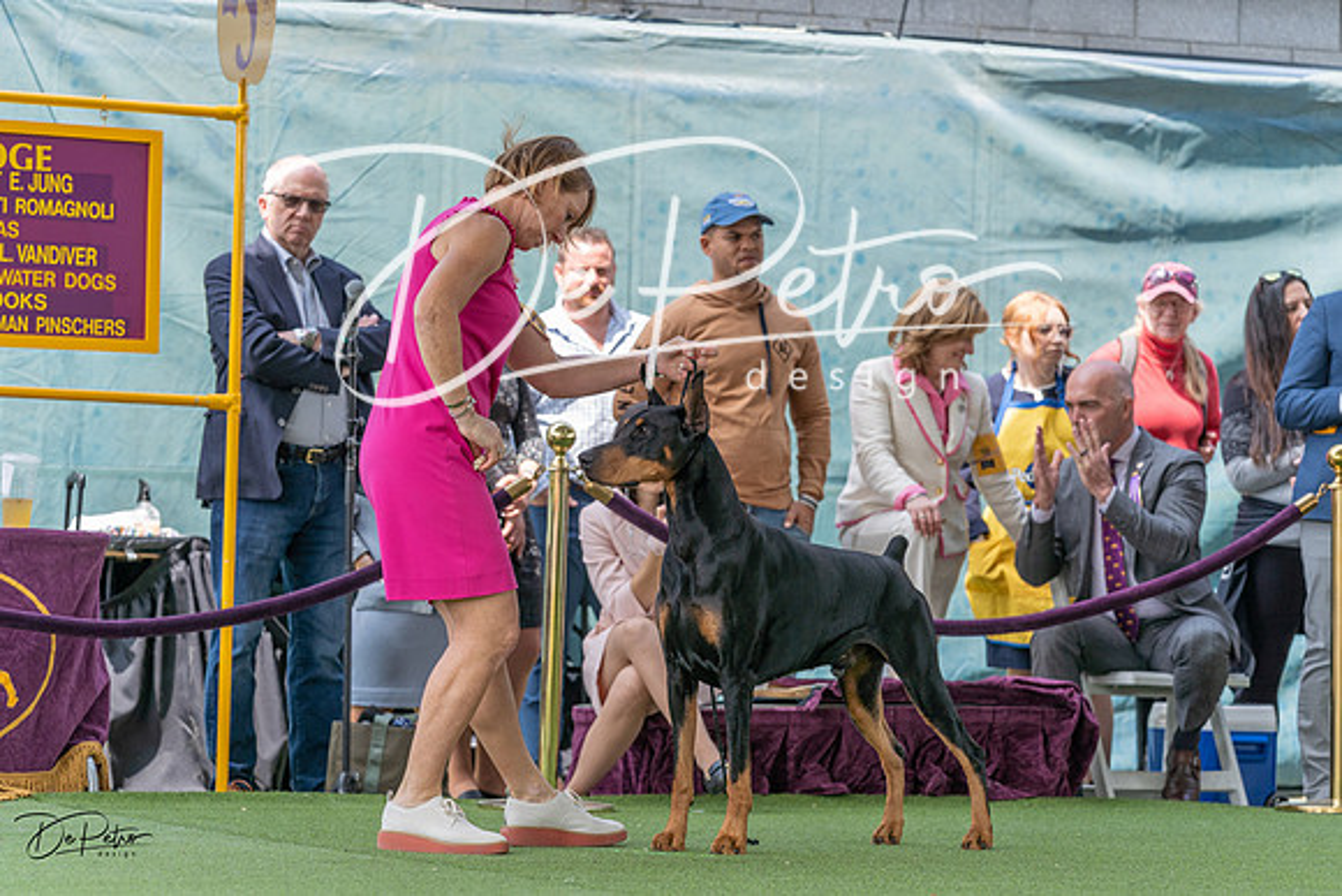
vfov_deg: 10.4
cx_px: 671
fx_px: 4917
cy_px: 448
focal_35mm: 132
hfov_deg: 15.5
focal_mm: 129
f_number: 4.5
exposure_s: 1/800
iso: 400
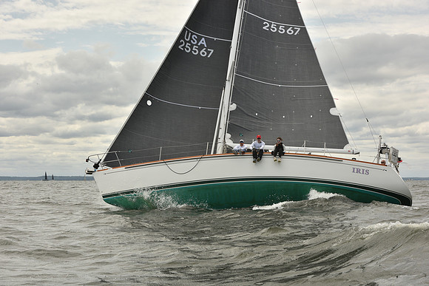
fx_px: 834
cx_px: 214
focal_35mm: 70
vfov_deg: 19.5
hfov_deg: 28.8
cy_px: 143
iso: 250
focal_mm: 70
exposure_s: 1/800
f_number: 9
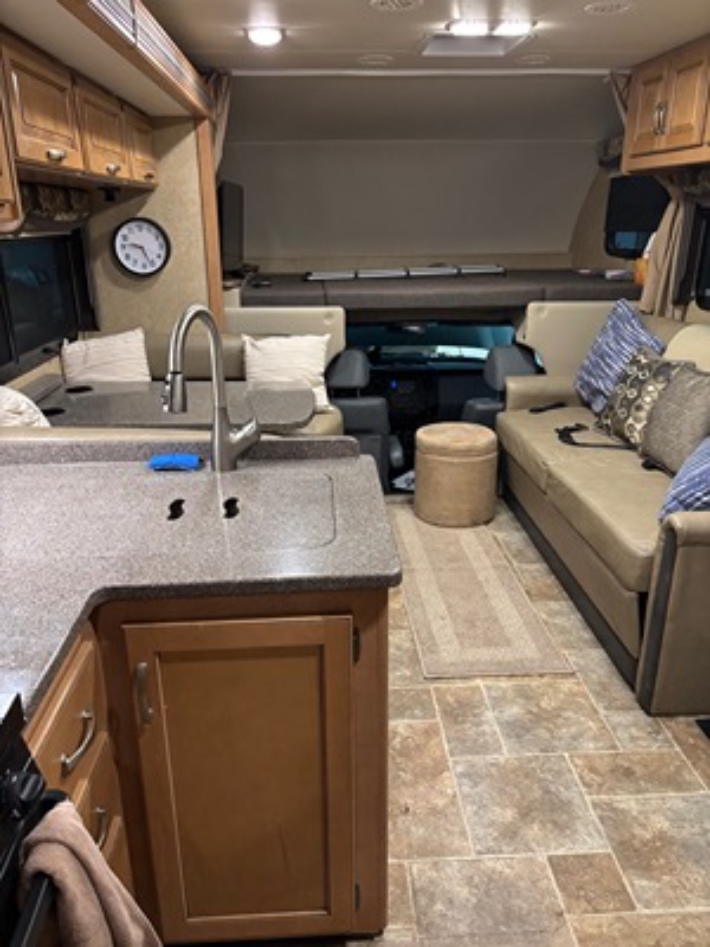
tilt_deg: -20.1
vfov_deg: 67.3
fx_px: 711
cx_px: 355
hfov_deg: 53.1
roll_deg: +0.1
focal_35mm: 26
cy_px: 474
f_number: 1.6
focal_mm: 5.96
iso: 500
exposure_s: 1/52
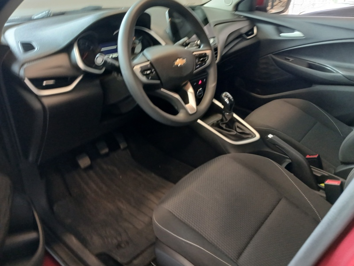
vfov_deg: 53.1
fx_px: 266
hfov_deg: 67.3
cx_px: 177
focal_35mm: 26
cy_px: 133
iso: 320
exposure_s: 1/24
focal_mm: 3.98
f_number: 1.8
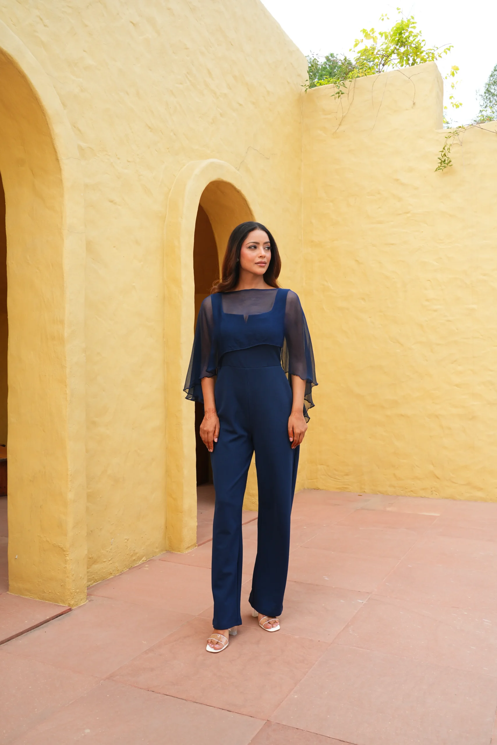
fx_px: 621
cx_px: 248
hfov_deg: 43.6
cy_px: 372
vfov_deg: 61.9
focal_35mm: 30
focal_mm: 30
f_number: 6.3
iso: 160
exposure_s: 1/160
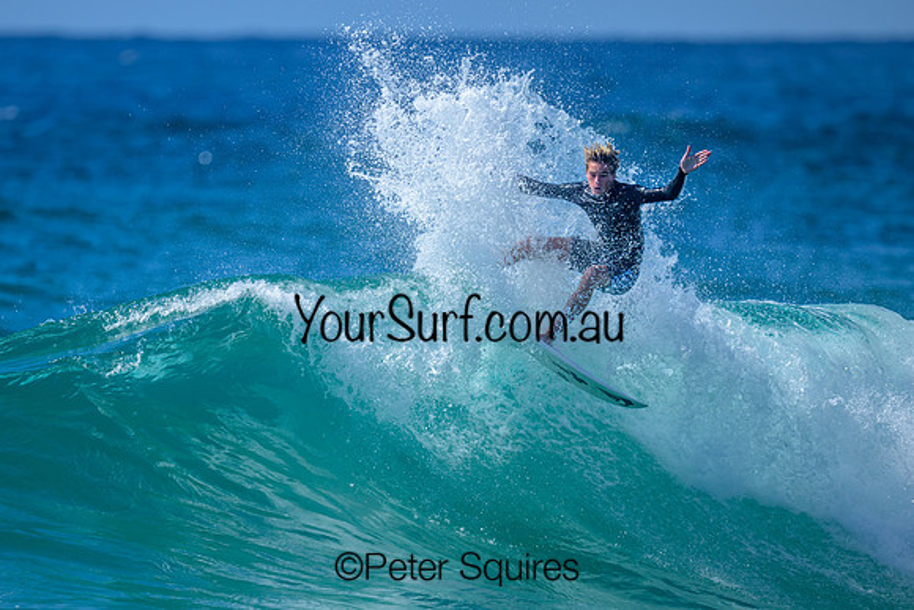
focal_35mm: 1100
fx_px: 27930
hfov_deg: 1.9
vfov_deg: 1.3
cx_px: 312
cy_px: 342
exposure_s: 1/2500
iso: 360
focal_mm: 800
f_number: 6.3
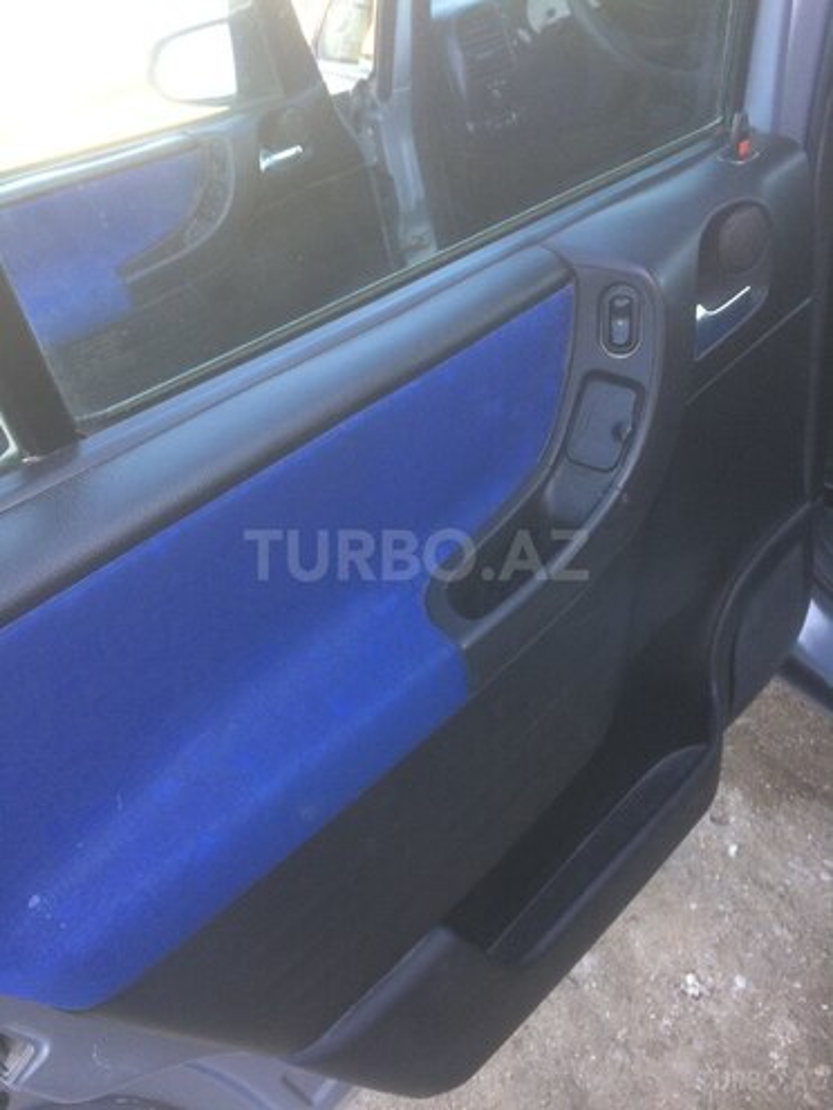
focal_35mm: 29
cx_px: 416
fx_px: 930
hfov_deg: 48.2
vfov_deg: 61.7
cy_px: 555
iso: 64
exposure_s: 1/100
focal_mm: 4.15
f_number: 2.2
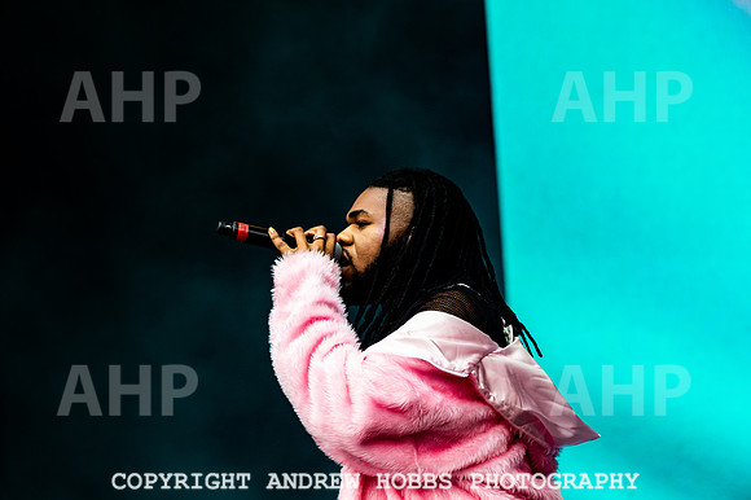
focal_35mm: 180
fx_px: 3753
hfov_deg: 11.4
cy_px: 250
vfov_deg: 7.6
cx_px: 376
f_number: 5.6
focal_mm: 180
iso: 1000
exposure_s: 1/640
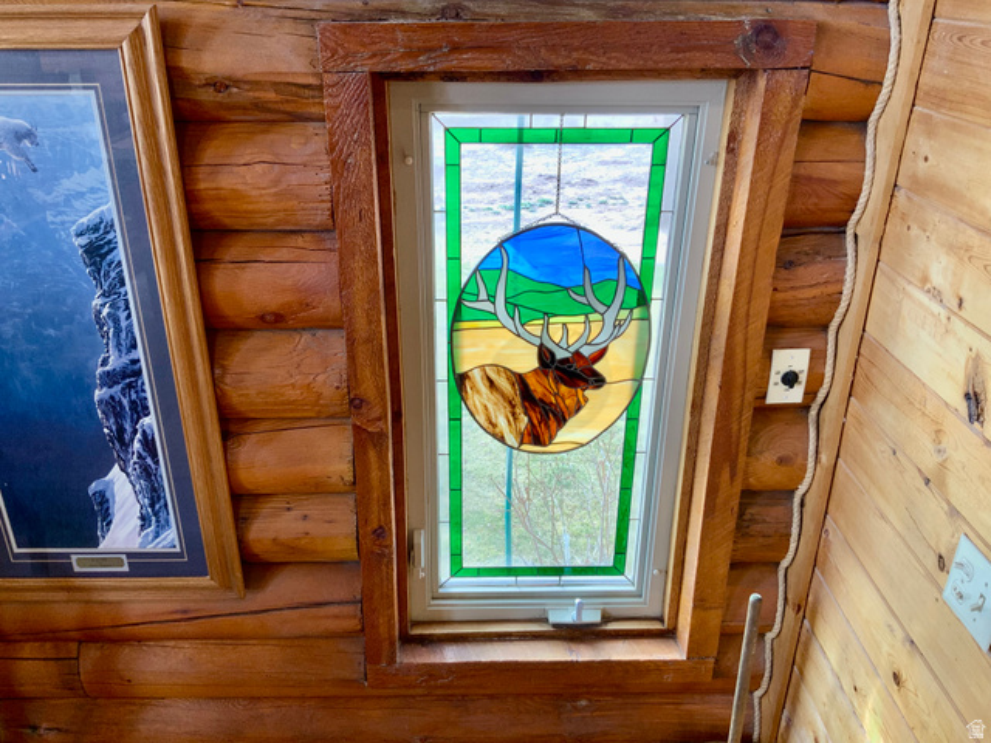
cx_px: 496
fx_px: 830
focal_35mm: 29
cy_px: 372
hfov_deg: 61.7
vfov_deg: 48.2
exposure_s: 1/60
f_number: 1.8
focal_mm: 3
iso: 32
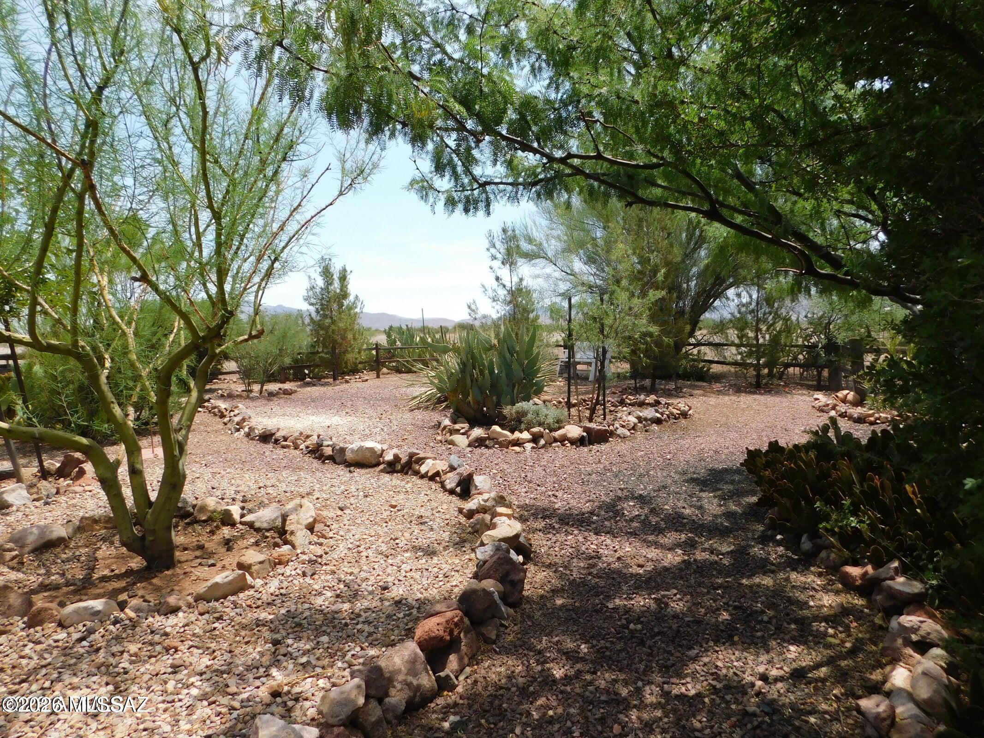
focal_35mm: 23
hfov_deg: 73.9
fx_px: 654
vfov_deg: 58.9
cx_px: 492
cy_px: 369
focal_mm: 4
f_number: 3
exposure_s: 1/1000
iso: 125
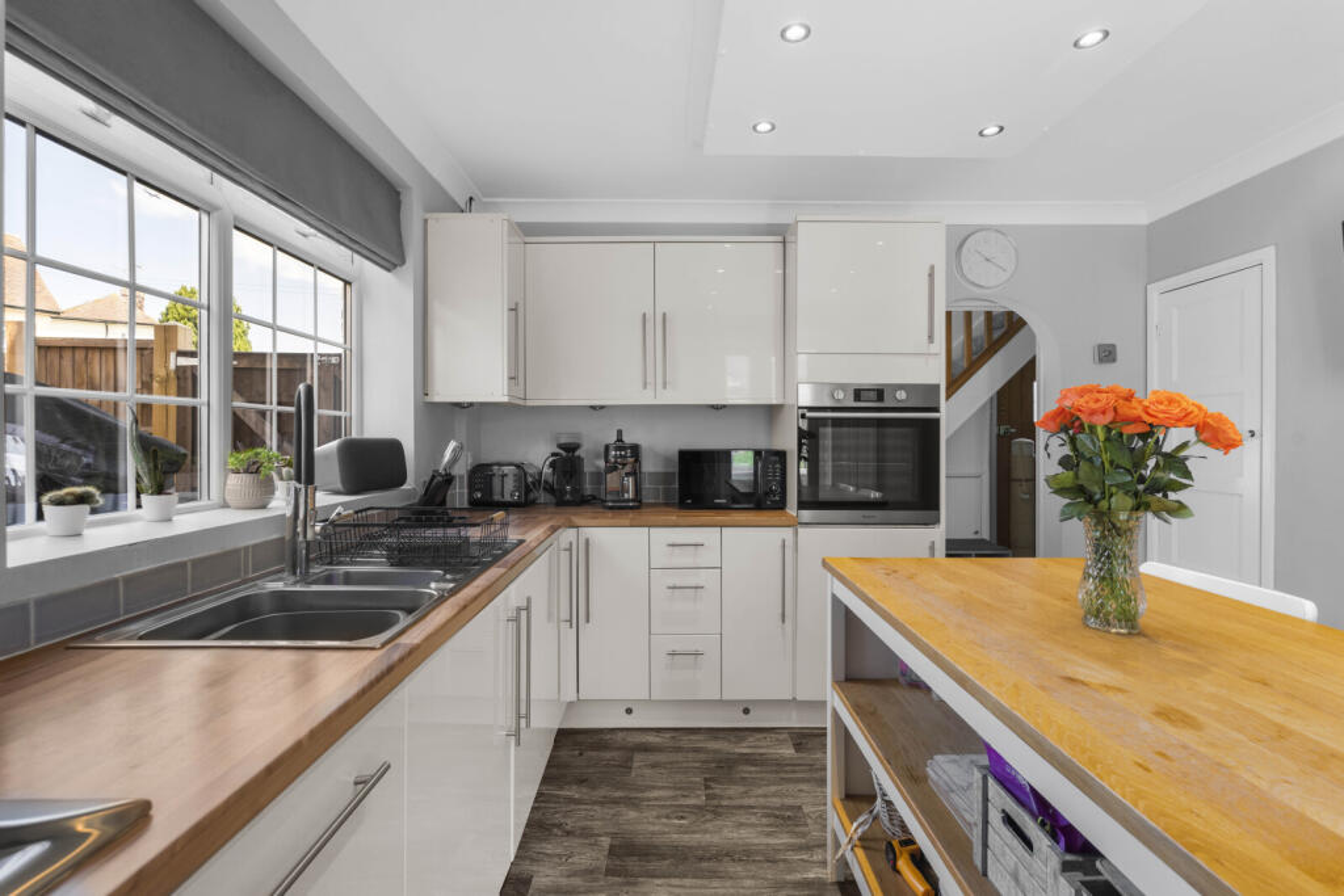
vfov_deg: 73.8
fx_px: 597
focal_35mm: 16
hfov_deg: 96.7
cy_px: 448
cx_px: 672
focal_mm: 16
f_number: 8
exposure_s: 1/5
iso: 320
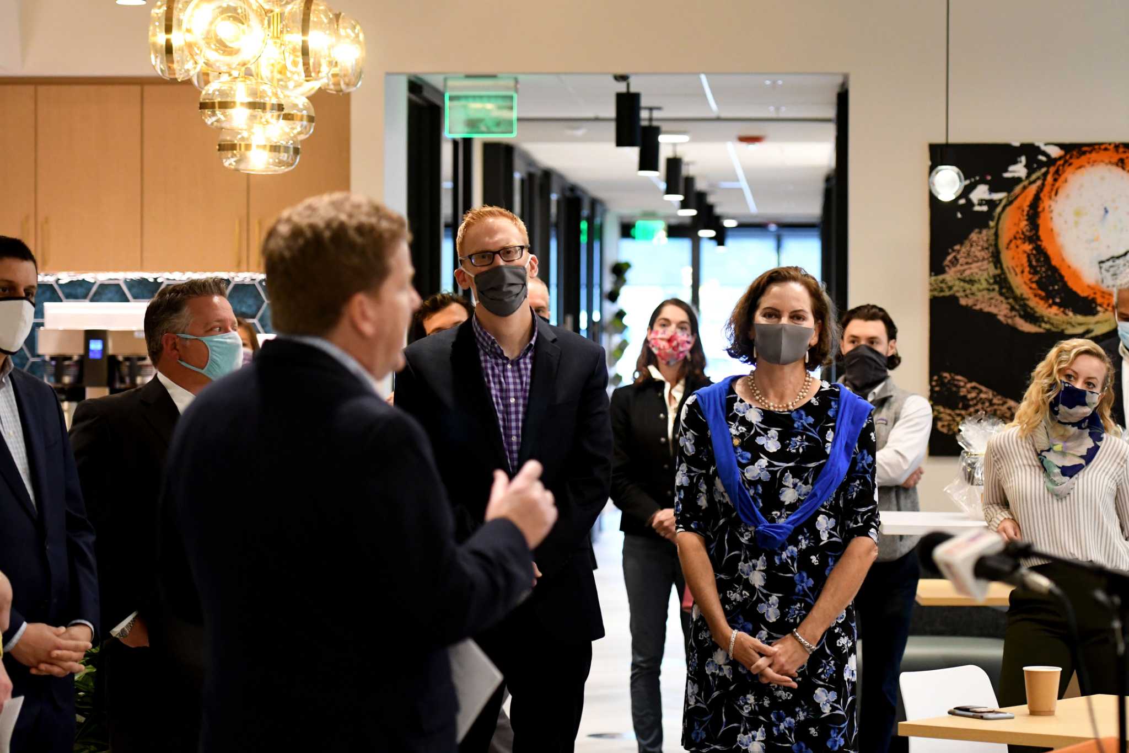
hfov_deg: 17.1
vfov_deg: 11.4
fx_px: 3763
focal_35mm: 120
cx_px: 564
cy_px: 376
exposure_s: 1/200
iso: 3200
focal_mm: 80
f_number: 2.8
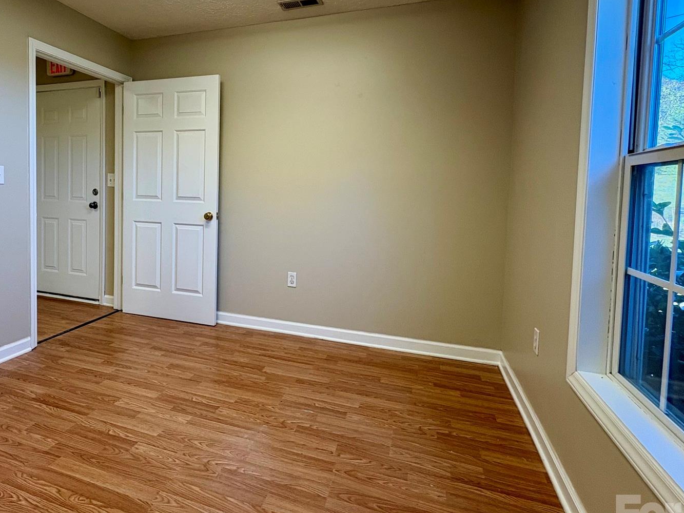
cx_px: 263
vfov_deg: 63.0
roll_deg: -1.1
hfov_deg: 77.8
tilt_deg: -2.5
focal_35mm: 21
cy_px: 209
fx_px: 415
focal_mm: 2.22
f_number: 2.2
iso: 125
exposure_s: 1/120
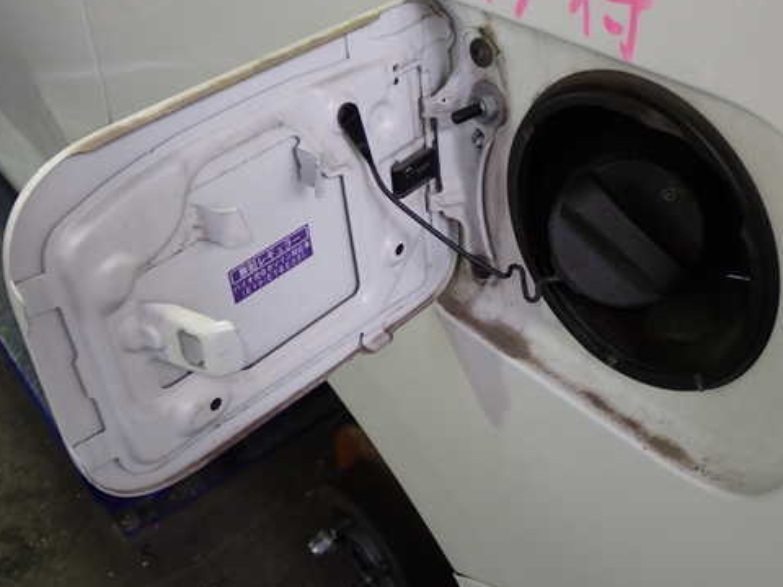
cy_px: 295
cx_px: 400
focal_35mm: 45
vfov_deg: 32.2
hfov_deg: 42.1
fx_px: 1018
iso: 200
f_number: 2.5
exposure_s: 1/50
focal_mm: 6.37
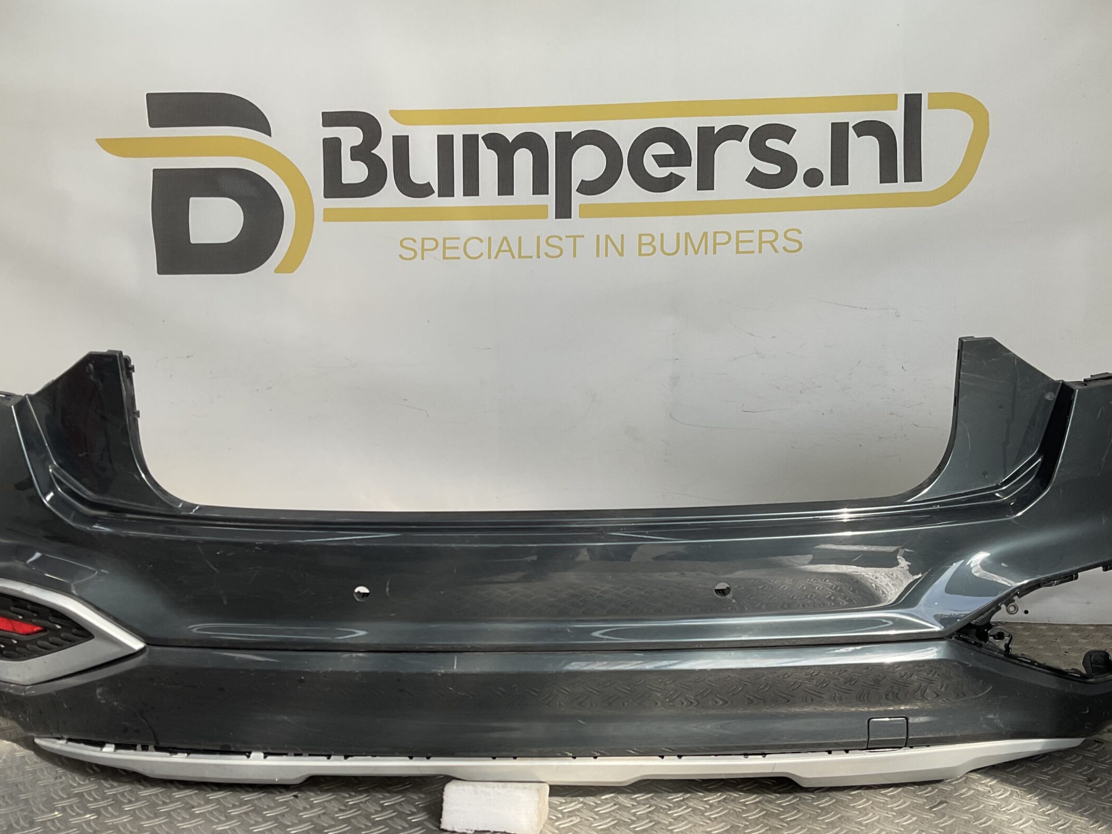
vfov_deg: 40.6
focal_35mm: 35
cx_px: 560
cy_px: 467
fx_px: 1124
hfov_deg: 52.6
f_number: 1.8
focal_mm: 3
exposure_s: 1/454
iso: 16
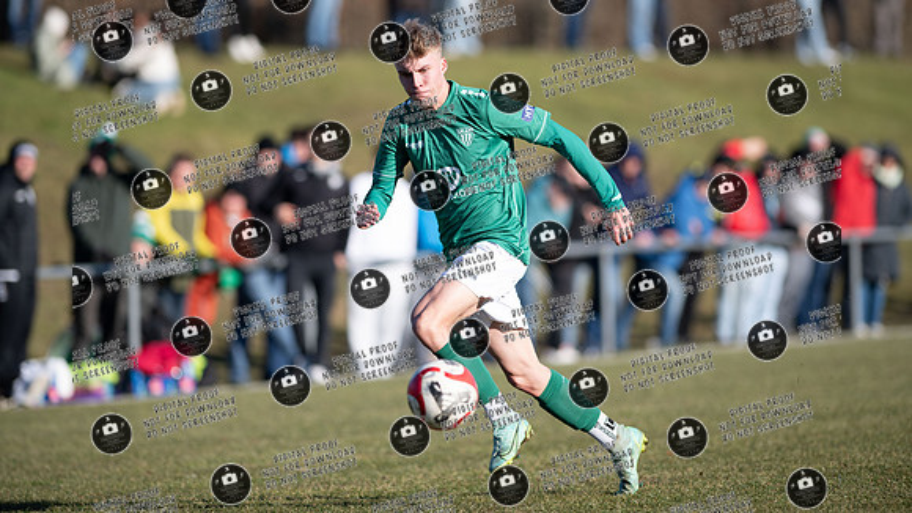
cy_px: 226
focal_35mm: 316
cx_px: 456
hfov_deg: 6.8
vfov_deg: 3.8
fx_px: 7642
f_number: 3.2
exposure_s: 1/1600
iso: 110
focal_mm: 300
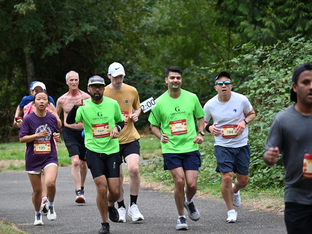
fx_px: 1965
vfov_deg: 6.8
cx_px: 142
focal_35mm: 218
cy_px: 117
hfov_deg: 9.1
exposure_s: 1/320
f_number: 6.3
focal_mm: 200
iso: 400
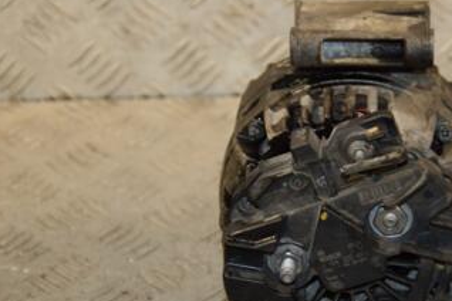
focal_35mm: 136
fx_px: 1707
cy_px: 186
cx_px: 344
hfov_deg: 15.0
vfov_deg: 10.1
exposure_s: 1/200
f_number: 4.8
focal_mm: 48
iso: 800
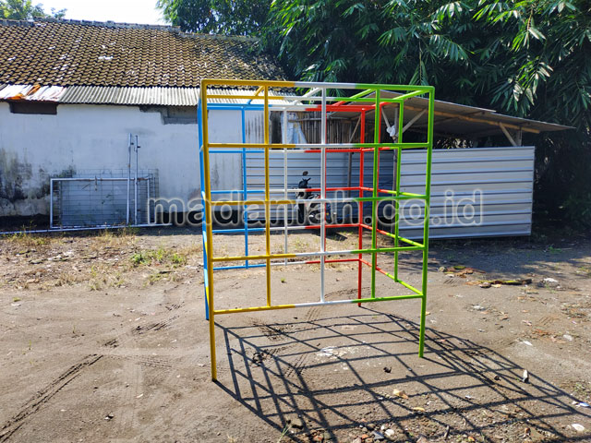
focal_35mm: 24
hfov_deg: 71.6
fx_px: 410
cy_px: 222
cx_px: 296
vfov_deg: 56.8
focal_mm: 3.94
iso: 125
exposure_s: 1/1138
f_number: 1.9
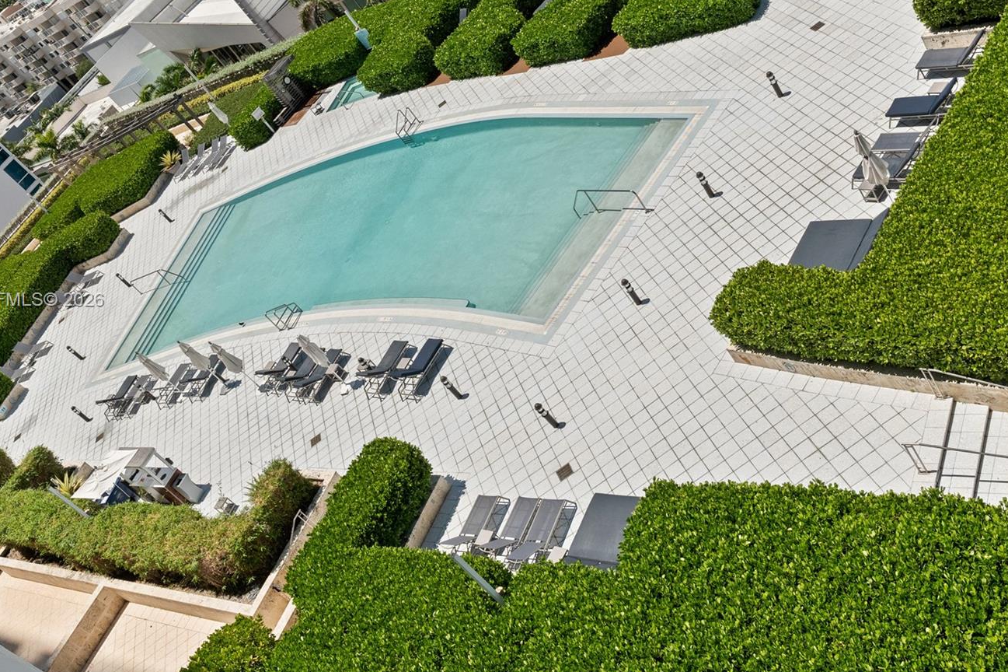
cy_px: 301
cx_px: 483
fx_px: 1036
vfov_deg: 35.9
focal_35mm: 37
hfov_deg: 51.9
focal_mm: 20
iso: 640
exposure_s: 1/1600
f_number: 8
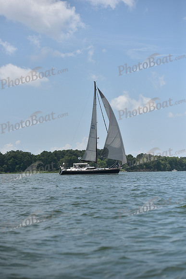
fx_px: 581
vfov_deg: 27.0
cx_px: 93
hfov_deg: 18.2
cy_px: 140
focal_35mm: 75
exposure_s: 1/8000
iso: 320
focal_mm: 75
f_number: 4
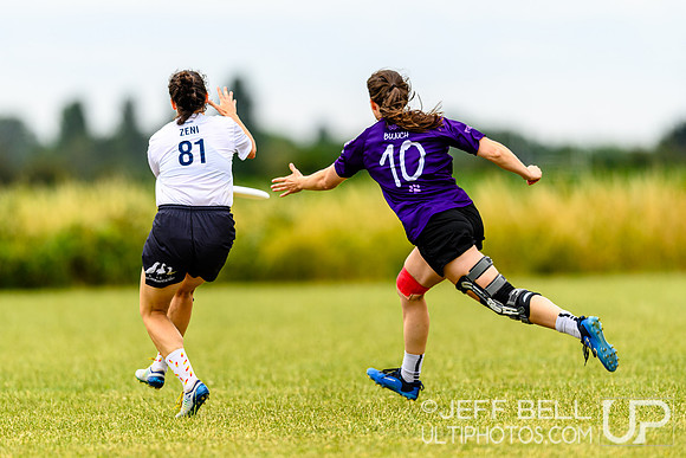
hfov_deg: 4.0
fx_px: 9766
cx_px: 318
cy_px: 226
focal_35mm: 512
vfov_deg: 2.7
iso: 100
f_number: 3.2
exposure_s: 1/1000
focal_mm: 400
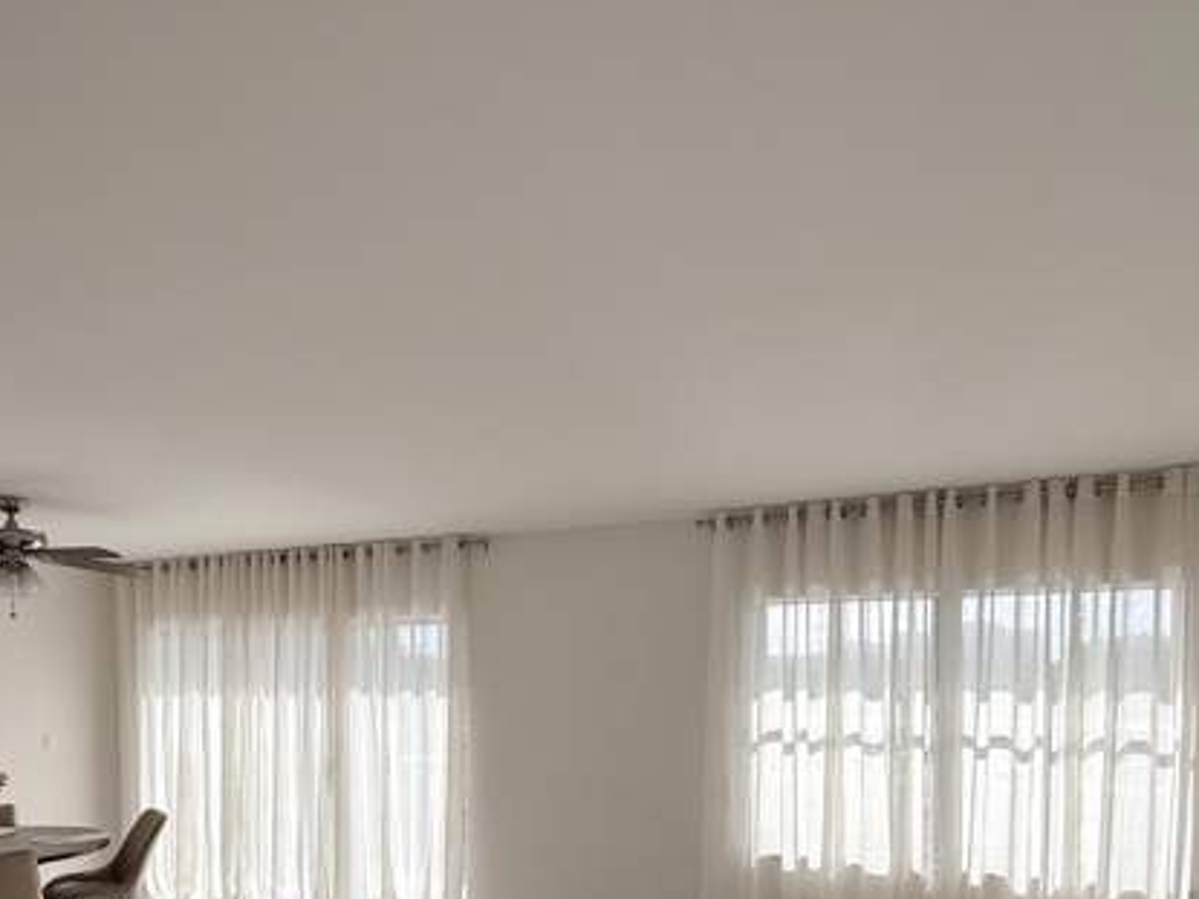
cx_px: 546
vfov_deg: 48.9
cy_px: 694
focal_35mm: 27
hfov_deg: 65.2
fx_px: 935
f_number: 2.2
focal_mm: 2.22
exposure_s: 1/1068
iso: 50
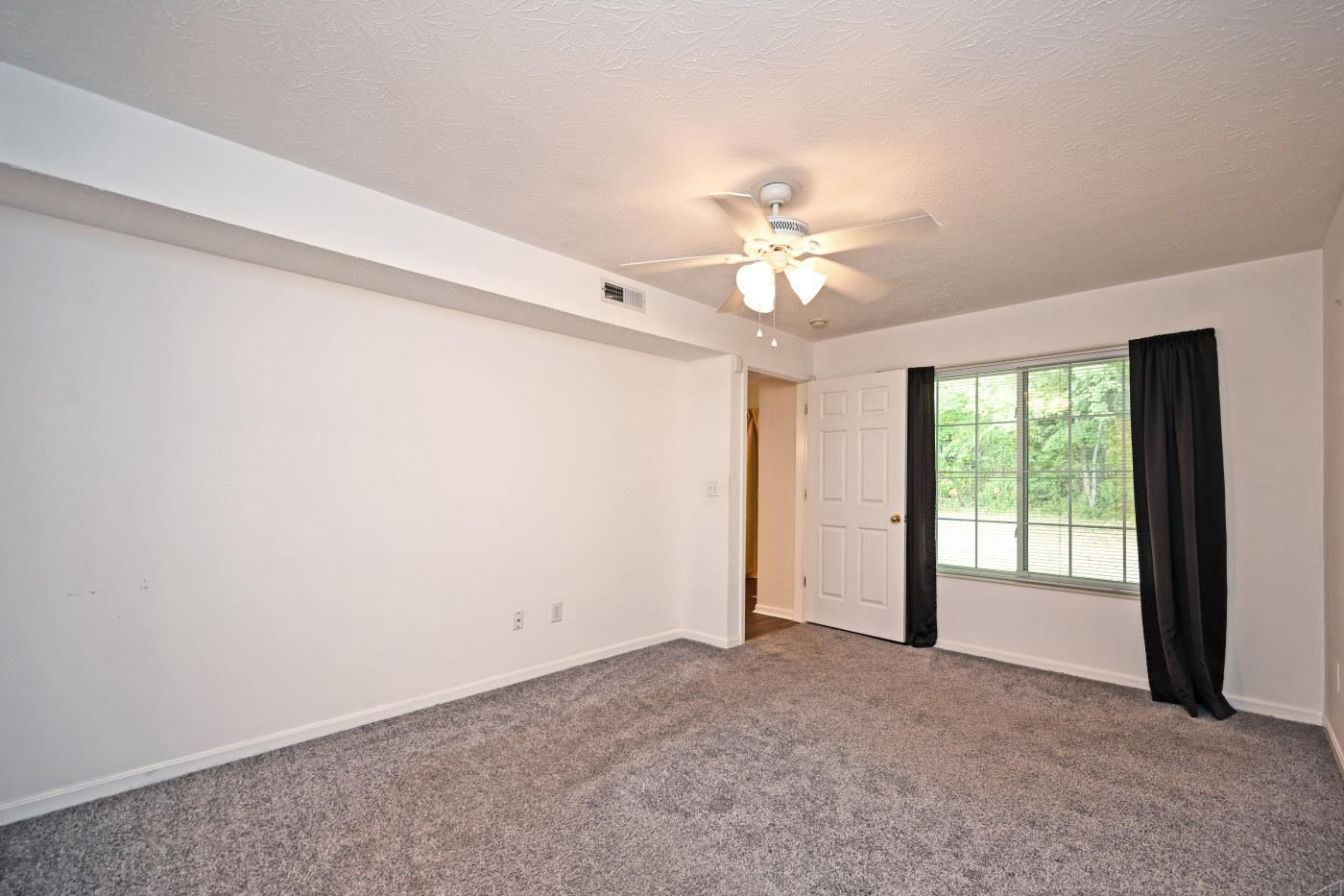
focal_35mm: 15
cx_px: 689
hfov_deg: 100.4
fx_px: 560
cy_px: 476
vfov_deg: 77.2
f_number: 4
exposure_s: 1/60
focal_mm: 14
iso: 500
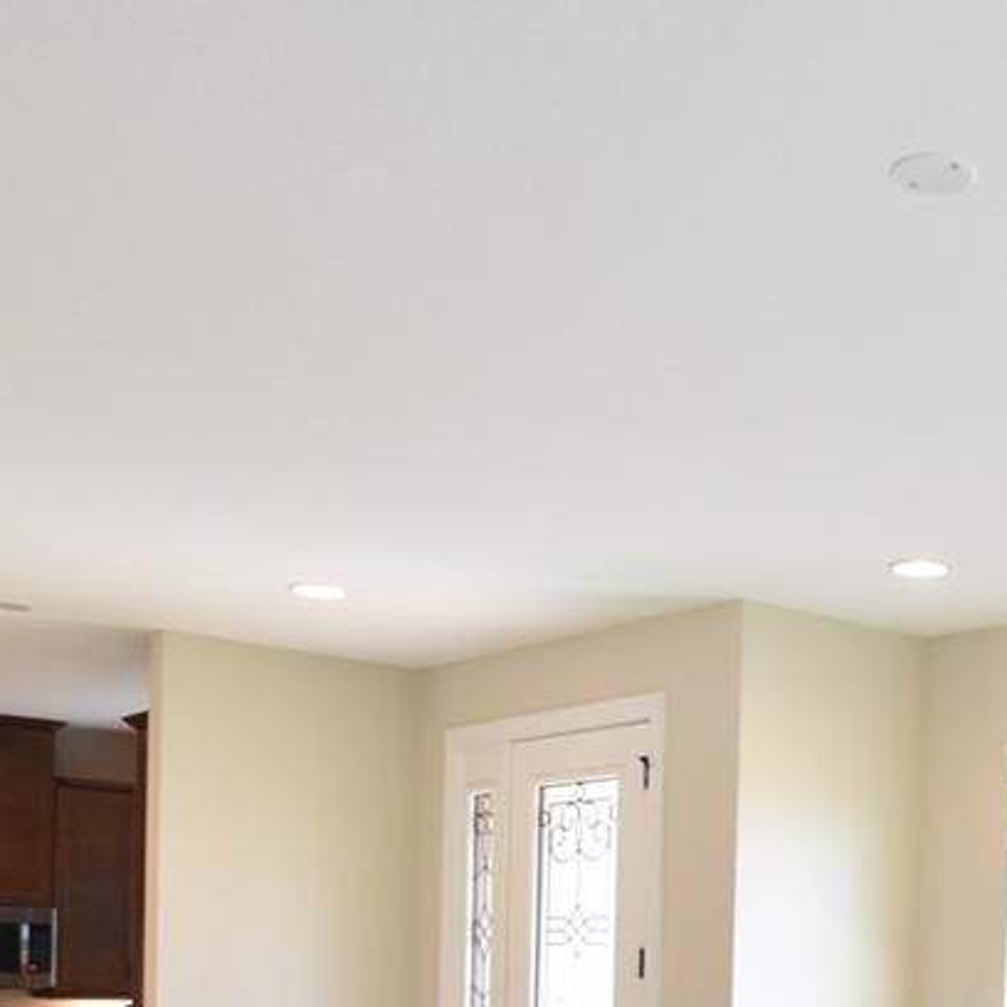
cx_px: 980
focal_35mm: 50
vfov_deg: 31.5
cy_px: 1000
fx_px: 1646
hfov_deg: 31.7
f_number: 3.5
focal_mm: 10
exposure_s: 1/180
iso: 800
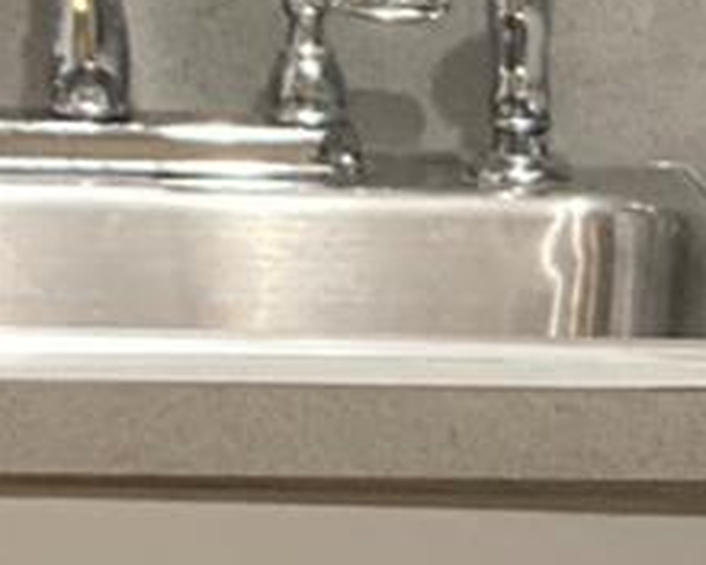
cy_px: 1464
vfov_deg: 4.4
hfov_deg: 5.4
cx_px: 1795
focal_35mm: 346
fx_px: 7230
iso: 200
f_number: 2
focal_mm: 6
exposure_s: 1/40
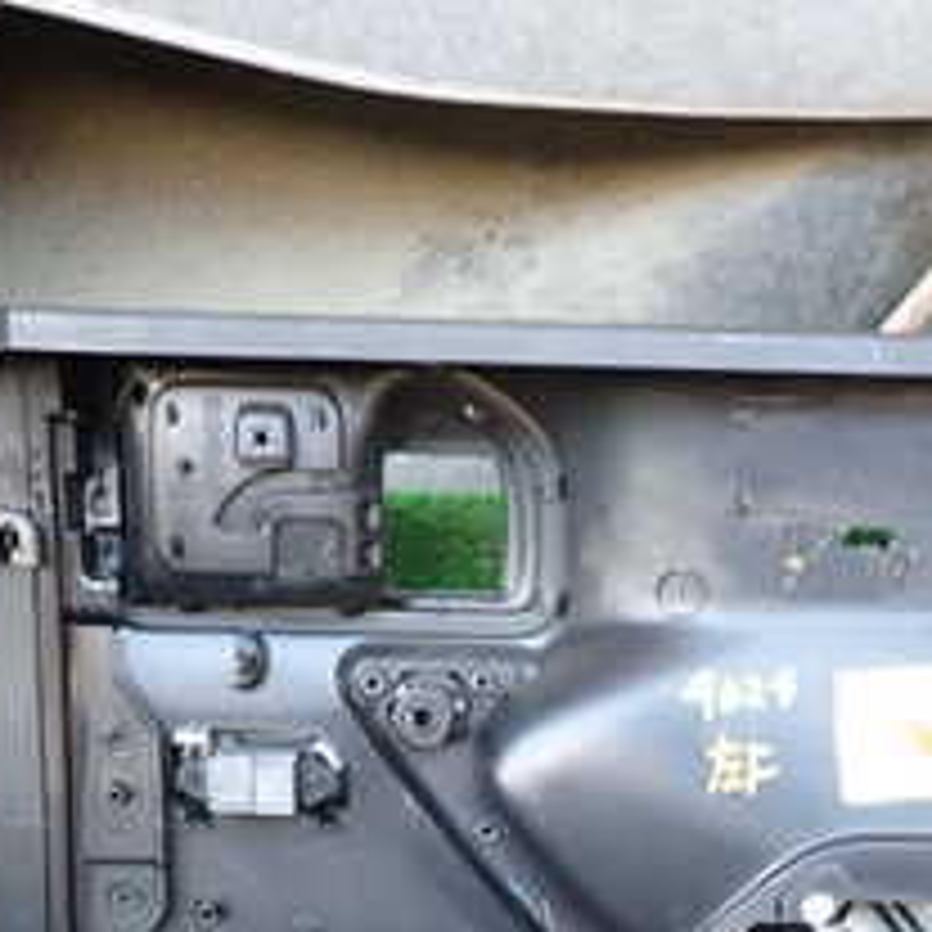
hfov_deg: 26.5
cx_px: 707
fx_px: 1950
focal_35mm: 64
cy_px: 869
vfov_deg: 25.9
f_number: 2
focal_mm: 4.5
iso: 200
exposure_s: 1/30
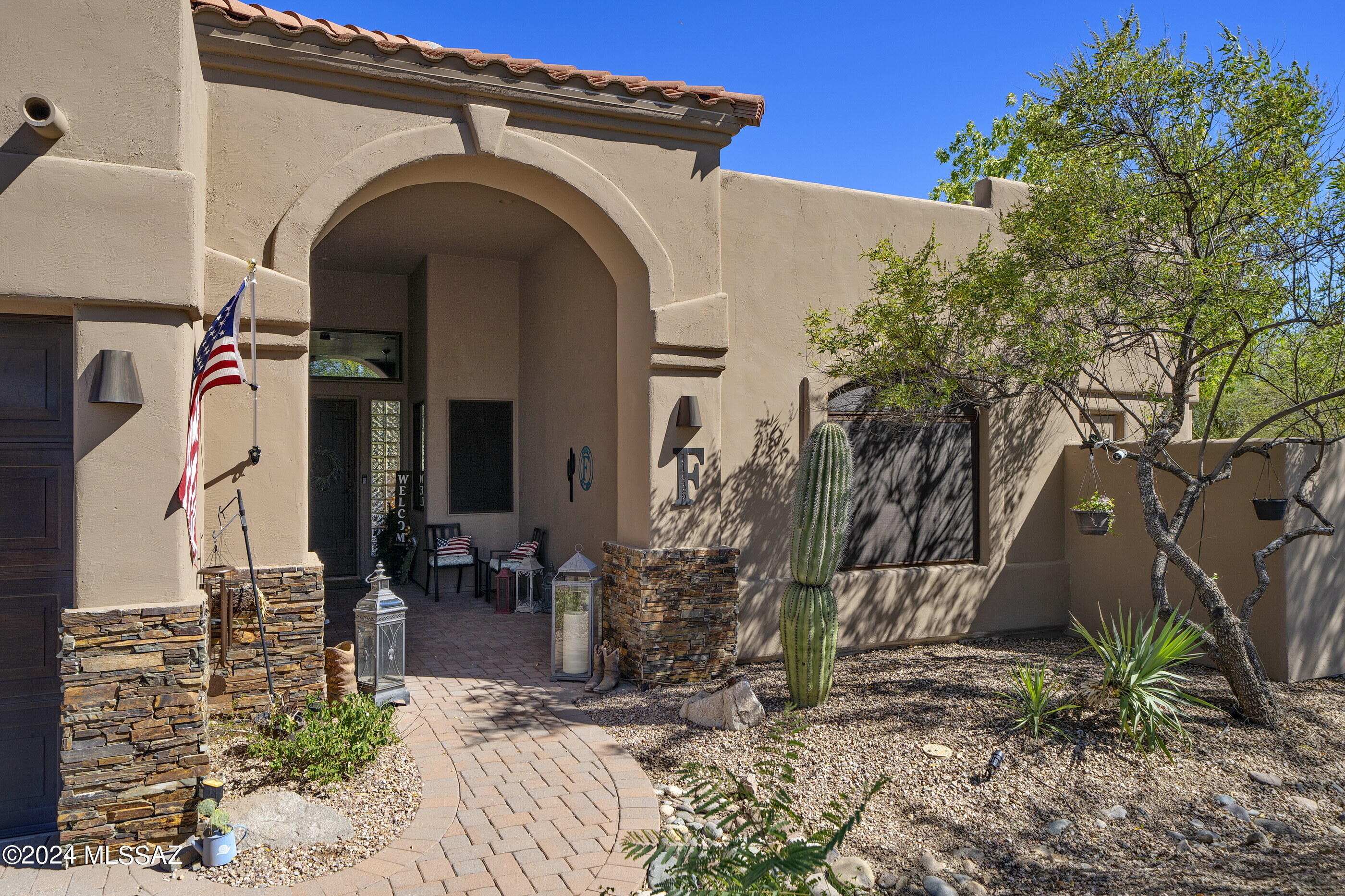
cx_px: 672
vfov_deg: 53.1
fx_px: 896
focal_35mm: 24
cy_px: 448
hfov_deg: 73.8
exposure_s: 1/160
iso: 100
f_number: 9
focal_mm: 24
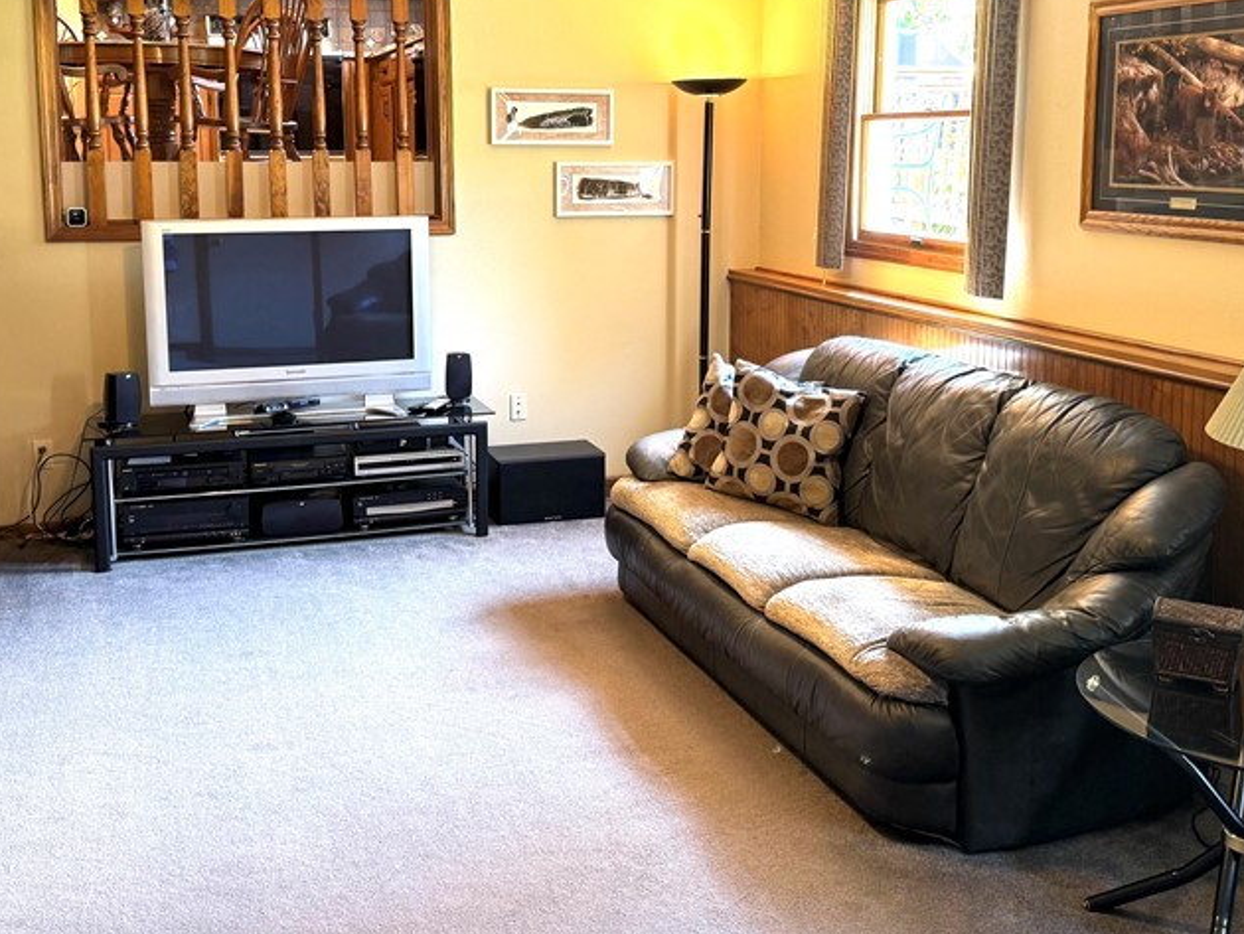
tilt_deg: -7.6
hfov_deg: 47.8
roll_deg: +0.1
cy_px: 318
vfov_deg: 36.5
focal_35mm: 39
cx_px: 590
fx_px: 1402
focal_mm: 6.76
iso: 125
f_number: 1.78
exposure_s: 1/60
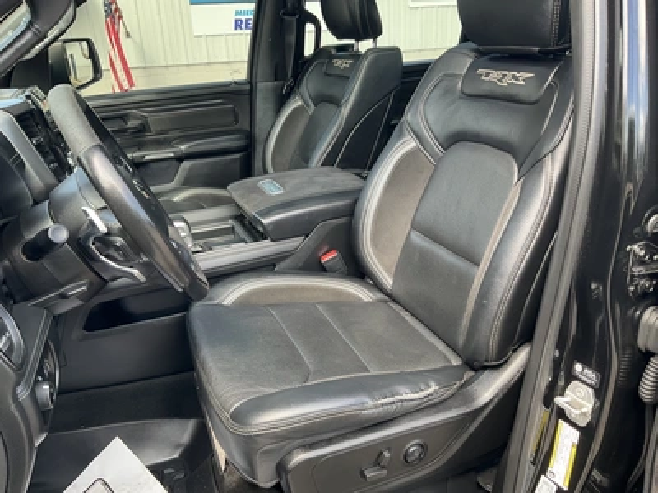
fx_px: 551
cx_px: 329
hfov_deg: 61.7
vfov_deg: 48.2
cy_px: 246
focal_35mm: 29
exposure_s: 1/122
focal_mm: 3
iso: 40
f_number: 1.8
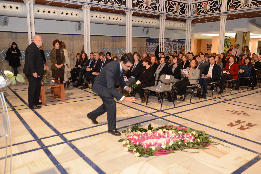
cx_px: 130
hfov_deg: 60.3
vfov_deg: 42.3
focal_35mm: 31
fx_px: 225
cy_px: 87
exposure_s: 1/60
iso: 1600
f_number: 3.5
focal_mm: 31
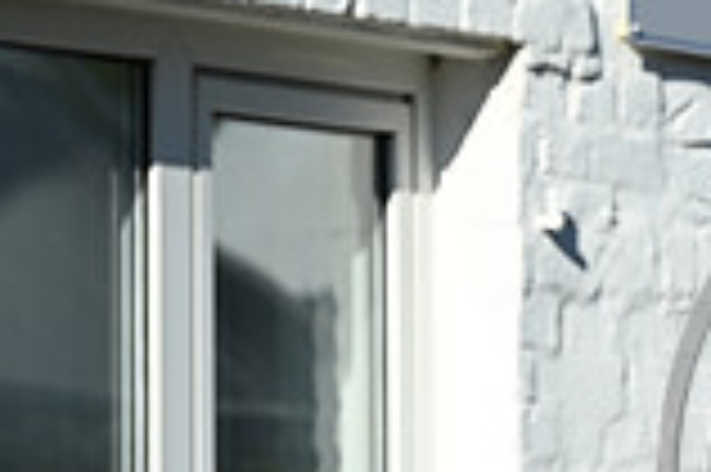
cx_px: 1066
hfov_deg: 4.6
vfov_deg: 3.1
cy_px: 434
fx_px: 8701
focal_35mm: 441
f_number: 5.6
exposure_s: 1/1600
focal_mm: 120
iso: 250
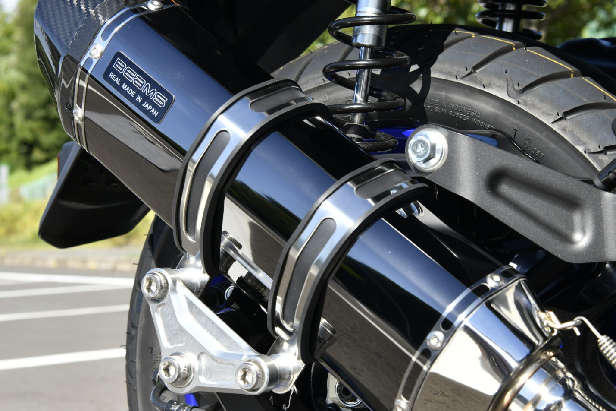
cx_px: 365
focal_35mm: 70
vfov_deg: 19.4
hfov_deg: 28.8
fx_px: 1197
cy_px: 202
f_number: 11
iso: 640
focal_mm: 50
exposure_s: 1/640
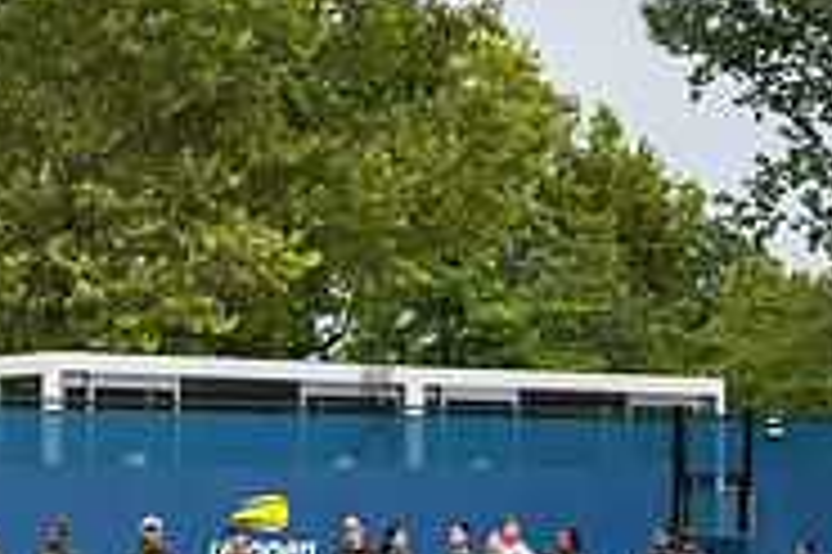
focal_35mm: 121
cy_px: 592
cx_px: -207
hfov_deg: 16.2
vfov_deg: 11.2
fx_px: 2794
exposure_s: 1/1250
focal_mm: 38
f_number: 4.5
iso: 400
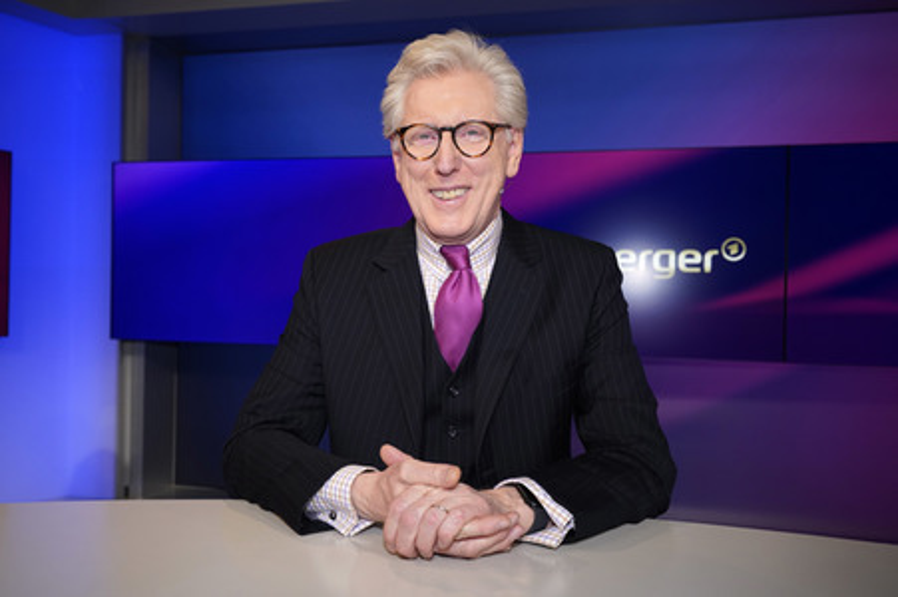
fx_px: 773
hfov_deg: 60.3
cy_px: 298
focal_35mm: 31
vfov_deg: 42.3
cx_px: 449
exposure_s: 1/125
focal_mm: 31
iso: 1600
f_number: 5
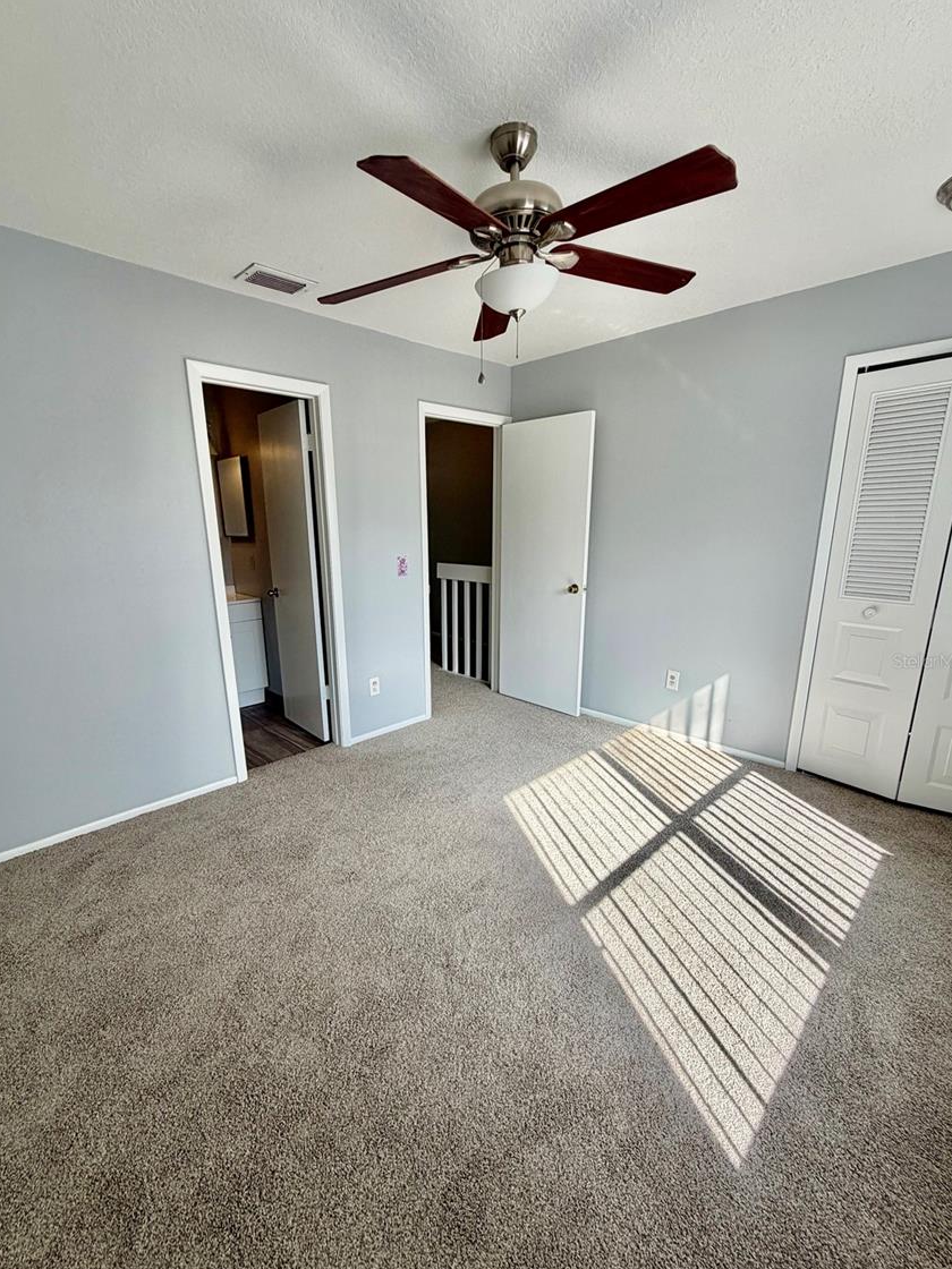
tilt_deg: -14.6
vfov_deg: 98.1
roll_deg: +0.7
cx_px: 464
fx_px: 550
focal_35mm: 15
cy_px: 661
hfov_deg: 81.7
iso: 50
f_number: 2.2
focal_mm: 2.22
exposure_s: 1/315
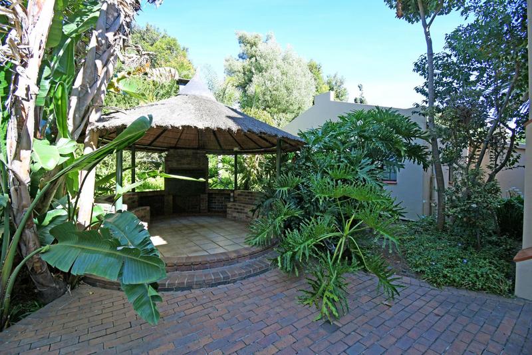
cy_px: 178
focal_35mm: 15
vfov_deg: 77.3
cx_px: 266
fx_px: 222
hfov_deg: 100.4
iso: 160
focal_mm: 10
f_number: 4.5
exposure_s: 1/125
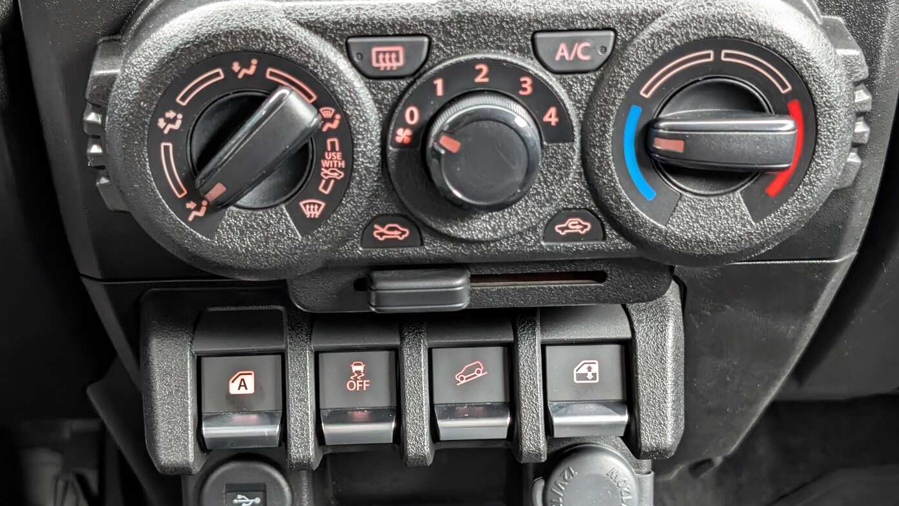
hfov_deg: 38.5
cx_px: 453
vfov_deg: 22.2
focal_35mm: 54
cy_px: 273
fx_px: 1287
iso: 414
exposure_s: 1/27.4
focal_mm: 6.9
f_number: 1.68
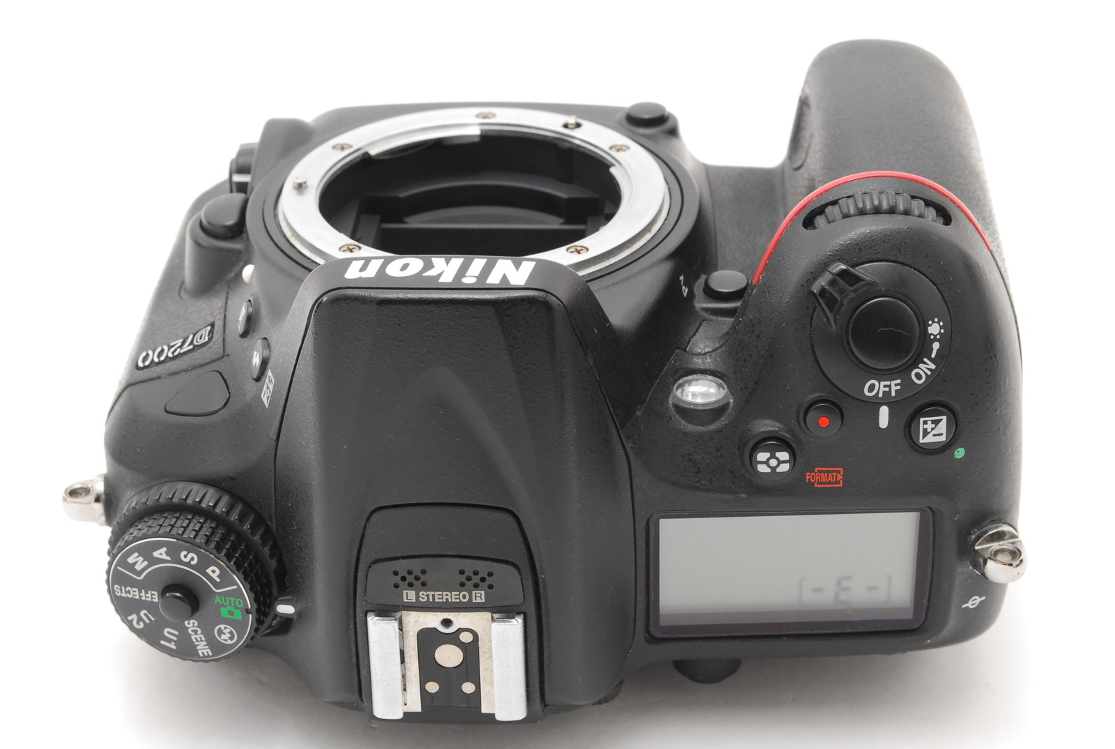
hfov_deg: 24.6
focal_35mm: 82
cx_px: 558
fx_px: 2560
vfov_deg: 16.6
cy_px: 374
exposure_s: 1/125
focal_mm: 55
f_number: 16
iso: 400
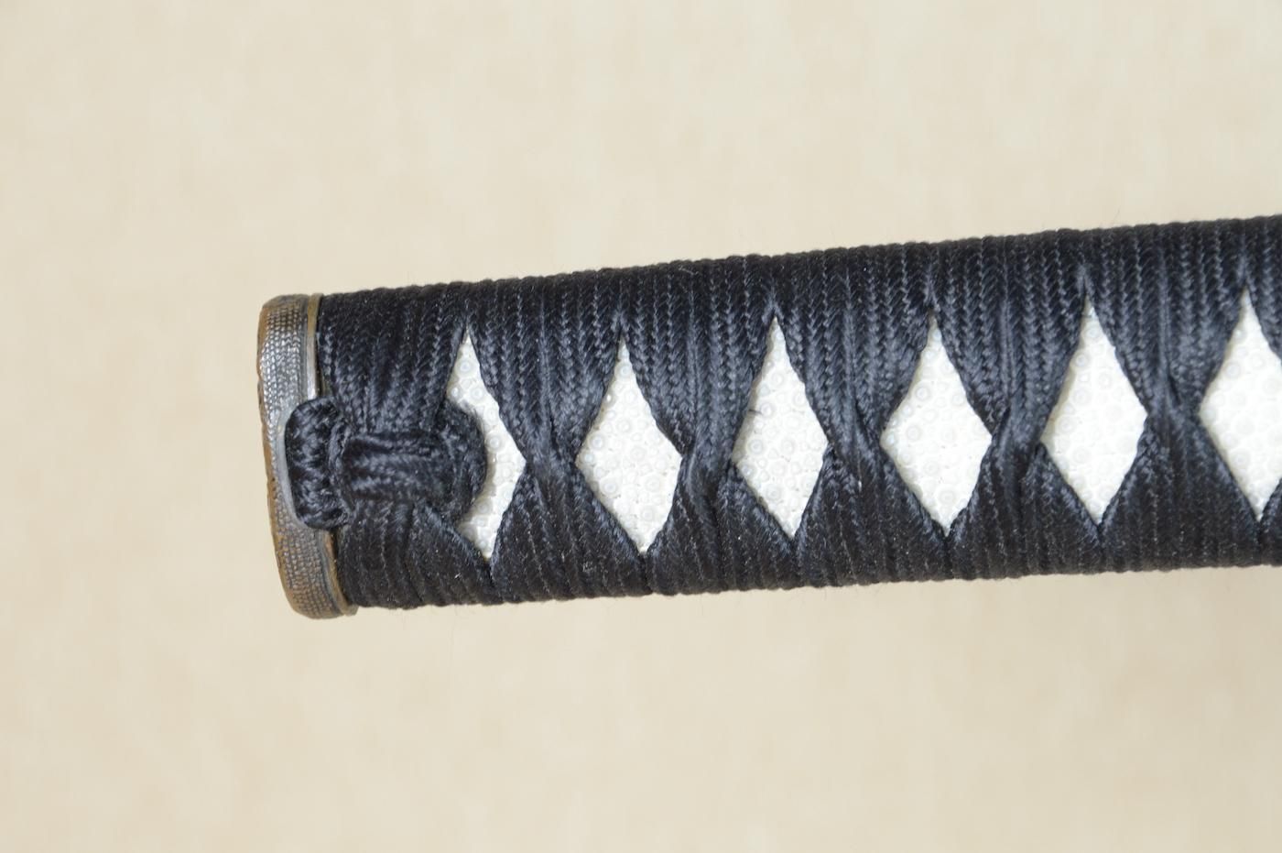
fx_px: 5337
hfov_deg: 13.7
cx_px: 641
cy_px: 426
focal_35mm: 150
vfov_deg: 9.1
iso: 400
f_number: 11
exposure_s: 1/2
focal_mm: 100
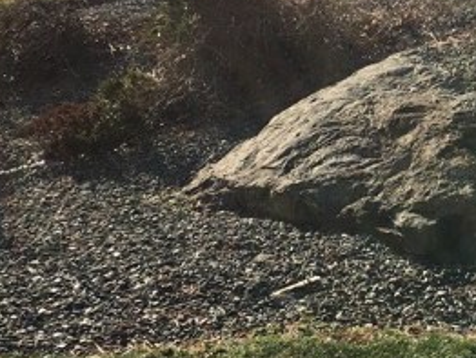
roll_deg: +1.1
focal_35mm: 85
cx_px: 460
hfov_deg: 22.3
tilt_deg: -3.8
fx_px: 1170
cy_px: 31
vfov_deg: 17.1
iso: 25
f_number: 2.2
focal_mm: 4.15
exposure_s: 1/1350
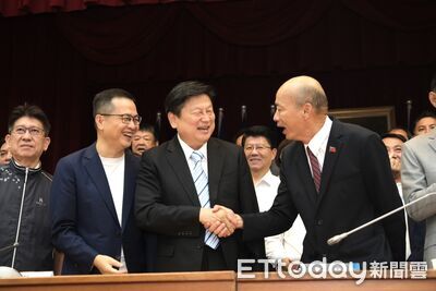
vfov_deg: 24.2
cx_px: 218
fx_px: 678
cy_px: 146
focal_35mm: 56
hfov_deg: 35.6
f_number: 2.8
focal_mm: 37.6
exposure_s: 1/250
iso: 1600
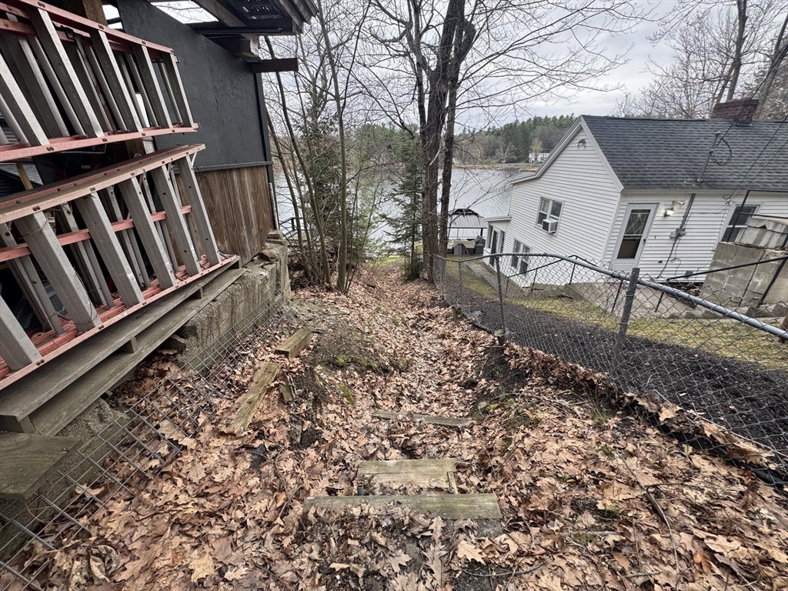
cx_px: 394
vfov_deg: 85.7
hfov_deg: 102.1
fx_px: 319
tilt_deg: -24.7
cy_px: 296
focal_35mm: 14
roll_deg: +0.0
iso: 80
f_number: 2.2
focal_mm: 2.22
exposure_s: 1/99
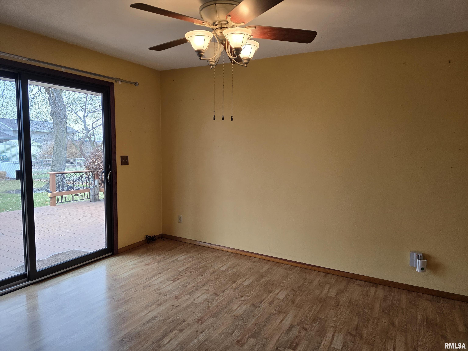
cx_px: 234
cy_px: 176
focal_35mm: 23
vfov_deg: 58.9
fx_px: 311
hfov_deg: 73.9
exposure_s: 1/120
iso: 125
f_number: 1.7
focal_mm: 6.3
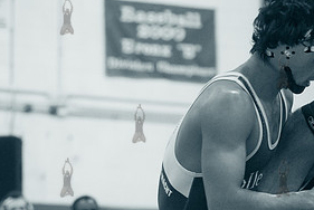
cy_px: 252
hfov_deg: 8.4
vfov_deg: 5.6
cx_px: 249
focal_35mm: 244
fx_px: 2130
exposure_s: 1/400
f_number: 3.2
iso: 5000
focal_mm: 86
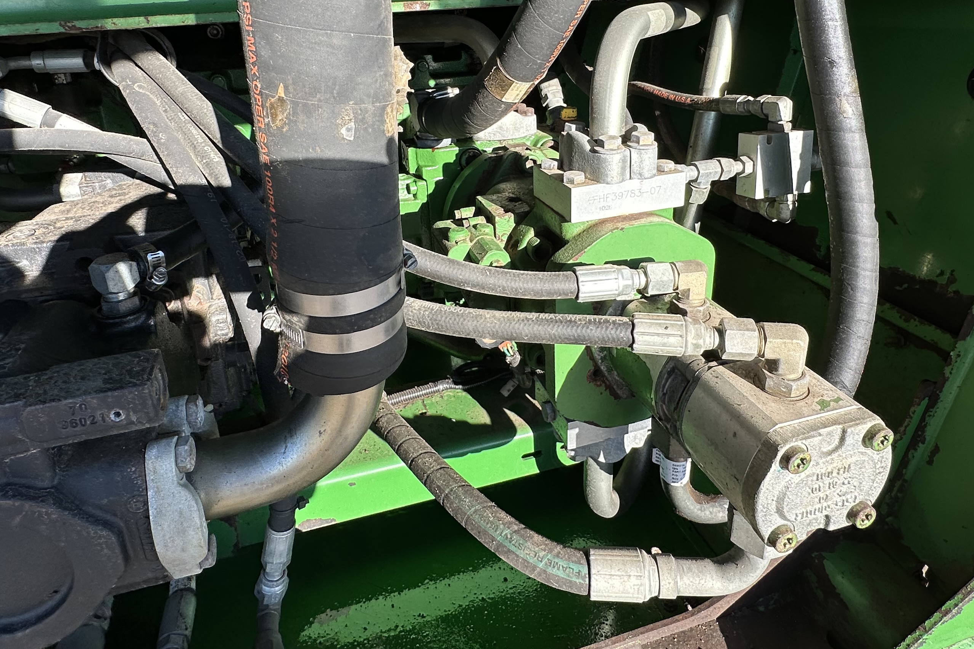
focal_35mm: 23
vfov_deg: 53.8
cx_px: 470
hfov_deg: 76.1
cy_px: 207
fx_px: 622
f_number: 2.2
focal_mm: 2.22
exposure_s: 1/389
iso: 40
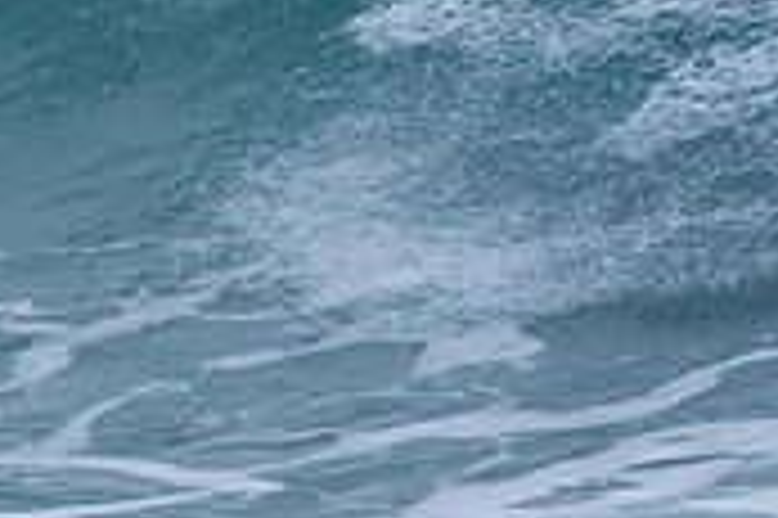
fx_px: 54429
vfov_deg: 0.5
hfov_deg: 0.8
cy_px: -286
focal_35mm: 2521
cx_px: -463
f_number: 5.6
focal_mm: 500
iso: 250
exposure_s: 1/1000
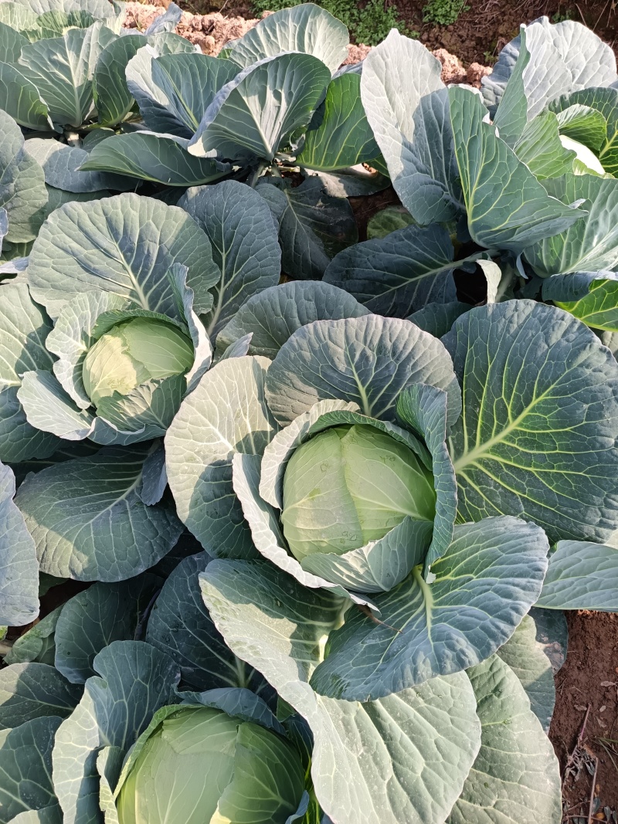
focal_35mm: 24
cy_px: 412
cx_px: 309
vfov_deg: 71.6
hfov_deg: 56.8
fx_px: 571
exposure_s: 1/900
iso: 745
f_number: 1.75
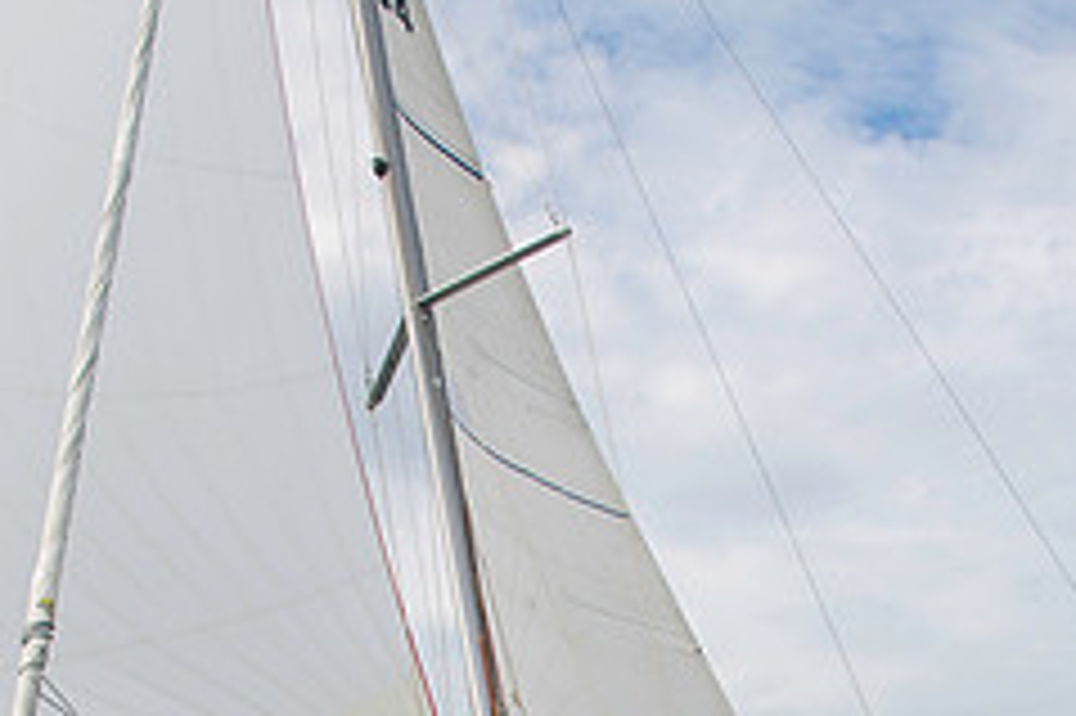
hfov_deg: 28.5
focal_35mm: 71
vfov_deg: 17.7
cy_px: 984
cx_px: 576
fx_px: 2121
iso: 100
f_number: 9
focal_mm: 24
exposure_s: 1/160
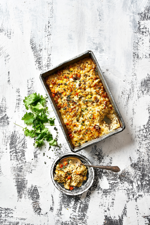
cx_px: 75
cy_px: 112
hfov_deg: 37.9
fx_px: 219
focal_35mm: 35
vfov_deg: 54.4
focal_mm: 35
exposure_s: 1/125
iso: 100
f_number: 11
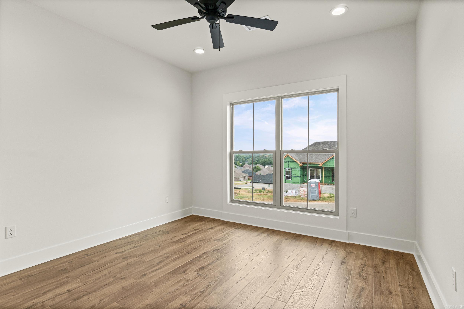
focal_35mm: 18
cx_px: 232
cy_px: 154
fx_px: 232
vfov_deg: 67.4
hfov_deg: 90.0
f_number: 9
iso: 250
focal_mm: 12
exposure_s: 1/15
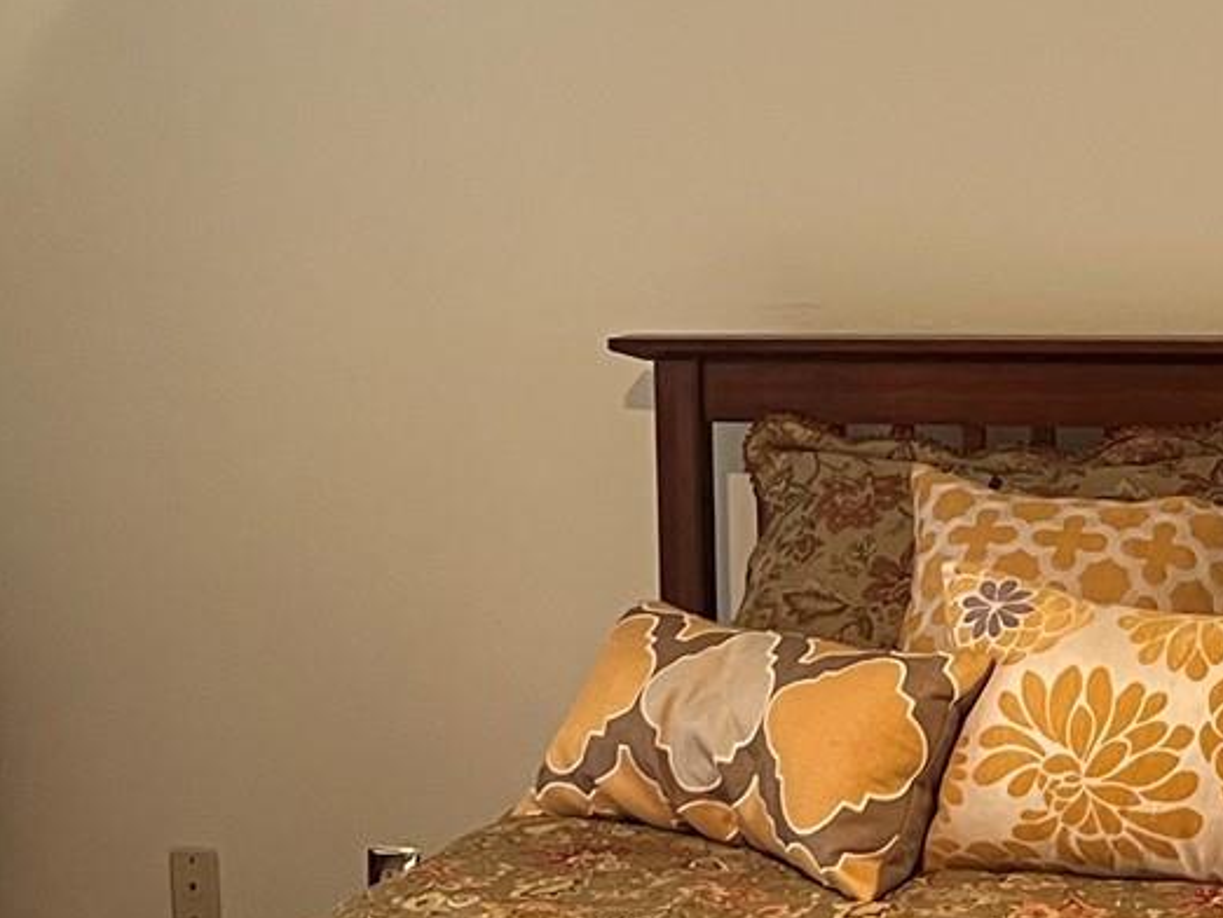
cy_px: 328
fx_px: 3605
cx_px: 1045
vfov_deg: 14.5
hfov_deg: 19.0
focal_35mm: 102
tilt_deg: -4.6
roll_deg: +1.2
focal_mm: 5.7
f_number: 1.5
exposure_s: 1/60
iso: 400
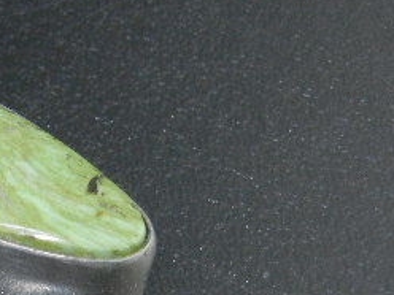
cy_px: 168
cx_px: -89
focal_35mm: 134
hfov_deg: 14.2
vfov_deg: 11.1
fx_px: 1525
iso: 800
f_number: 7.8
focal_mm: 9.3
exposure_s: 1/30
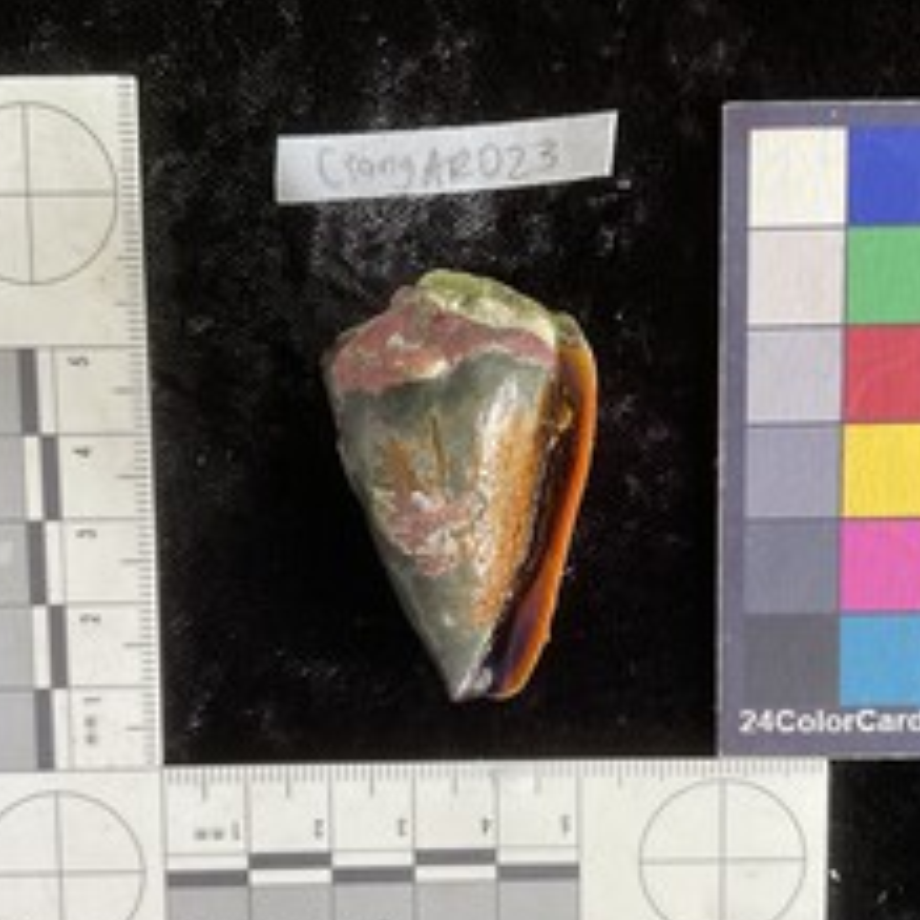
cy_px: 523
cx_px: 466
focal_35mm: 41
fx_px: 1233
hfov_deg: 40.9
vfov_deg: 40.8
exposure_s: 1/60
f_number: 1.8
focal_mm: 3
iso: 80
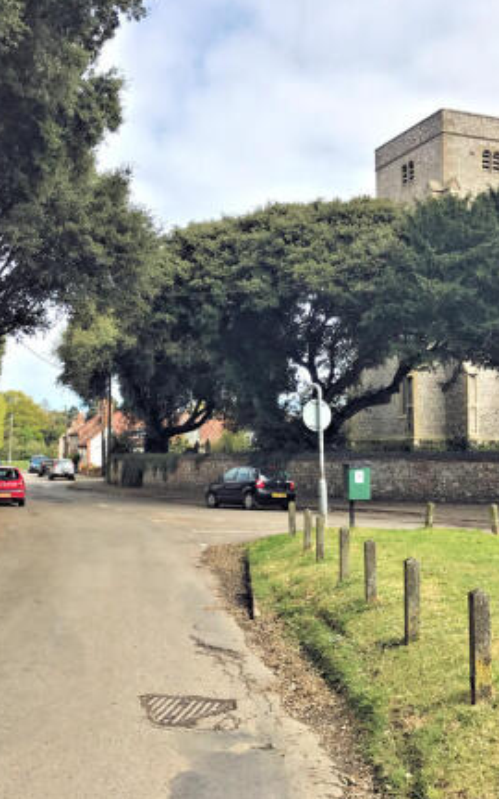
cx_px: 232
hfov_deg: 32.0
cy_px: 399
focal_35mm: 40
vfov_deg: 49.3
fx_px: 870
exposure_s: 1/1570
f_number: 1.8
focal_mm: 3.99
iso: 20
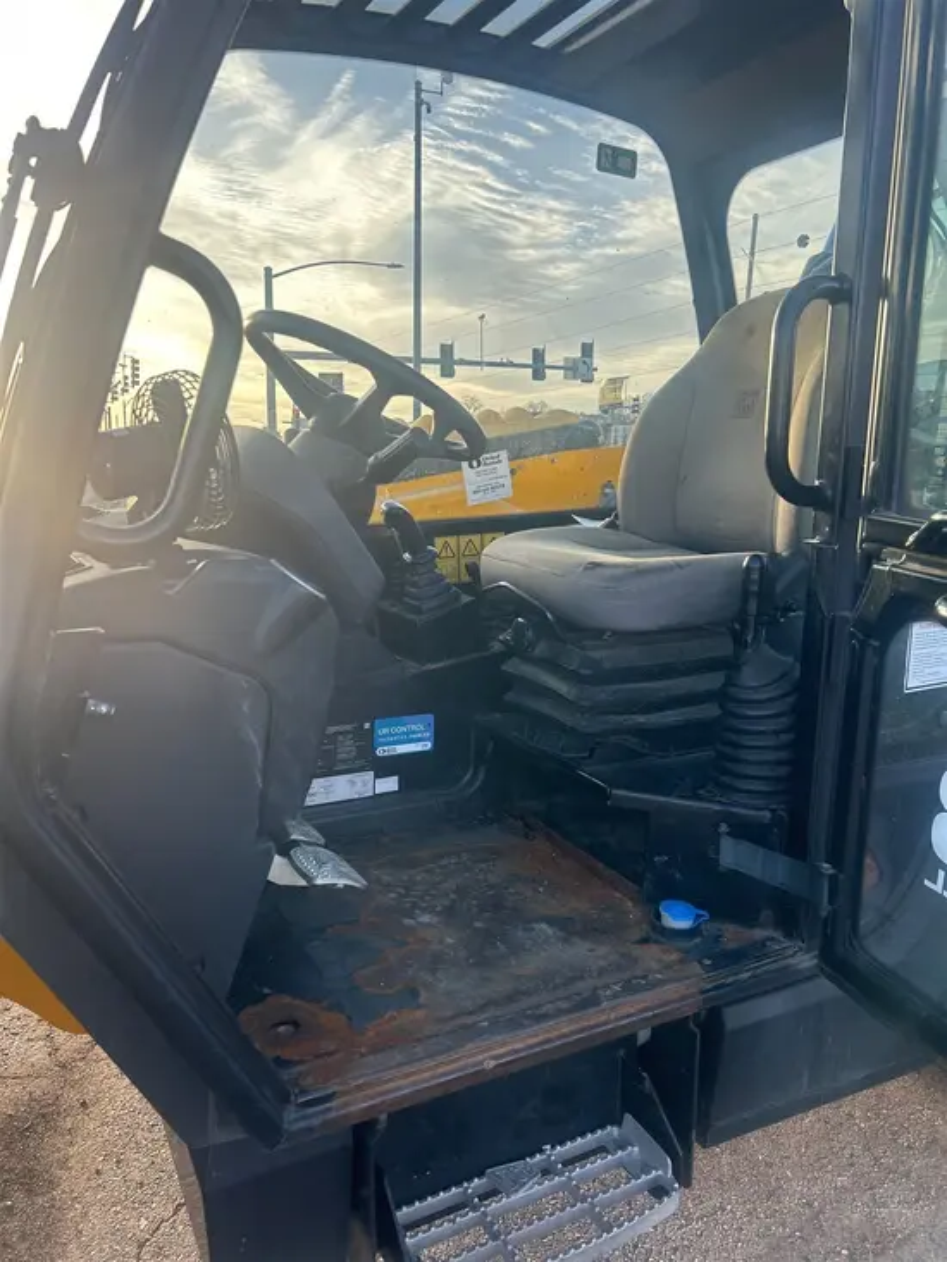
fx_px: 948
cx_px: 474
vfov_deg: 67.3
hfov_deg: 53.1
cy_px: 631
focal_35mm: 26
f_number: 1.5
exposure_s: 1/555
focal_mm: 5.7
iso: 50
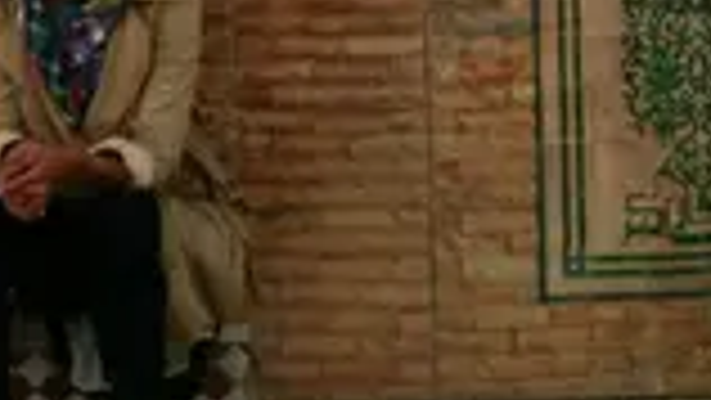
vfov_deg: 9.8
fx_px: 2282
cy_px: -146
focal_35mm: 121
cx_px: -198
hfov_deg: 16.8
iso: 64
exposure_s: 1/610
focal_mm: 3.85
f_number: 2.8
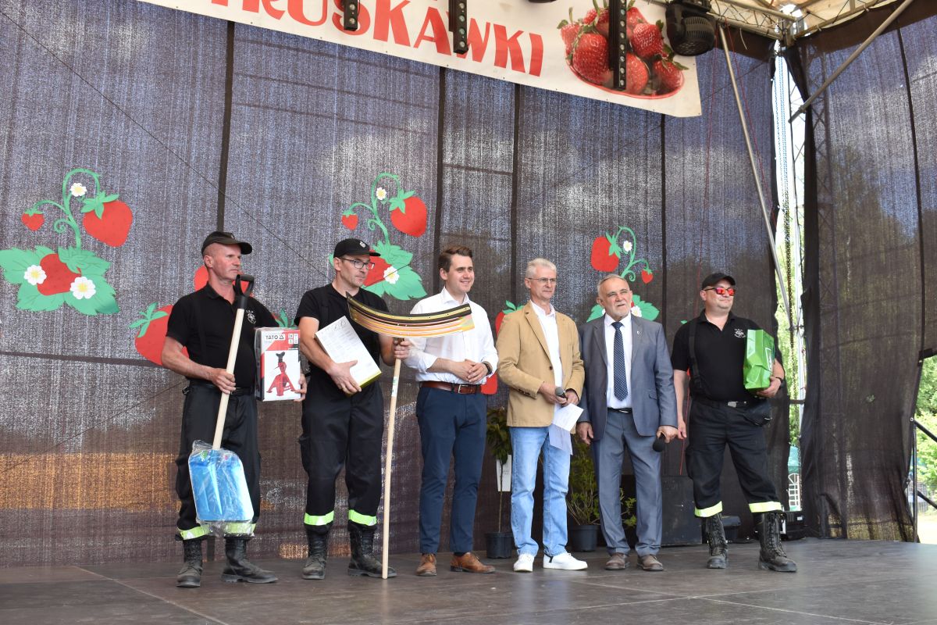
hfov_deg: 49.6
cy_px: 312
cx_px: 468
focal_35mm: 39
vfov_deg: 34.2
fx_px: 1015
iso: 400
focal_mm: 26
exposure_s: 1/200
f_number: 7.1
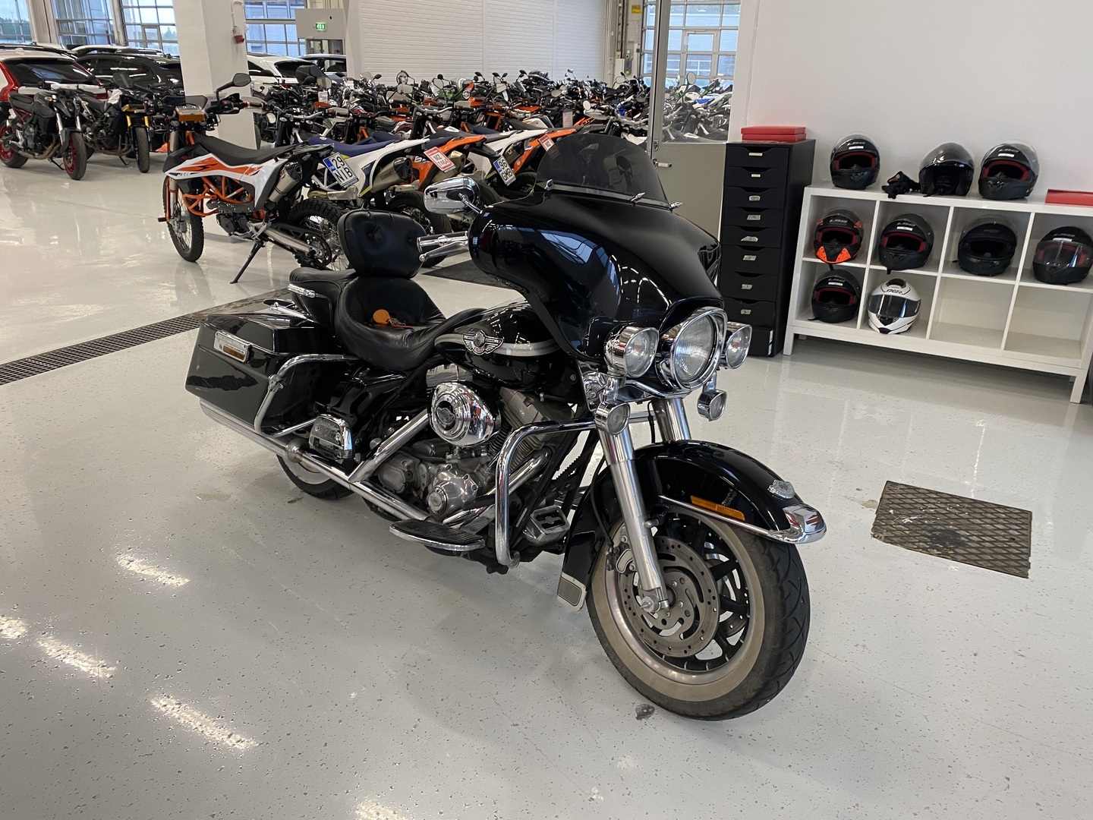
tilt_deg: -22.7
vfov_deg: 53.1
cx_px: 546
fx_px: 821
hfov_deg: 67.3
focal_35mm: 26
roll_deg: +0.1
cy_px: 410
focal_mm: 4.25
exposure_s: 1/50
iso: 100
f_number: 1.8
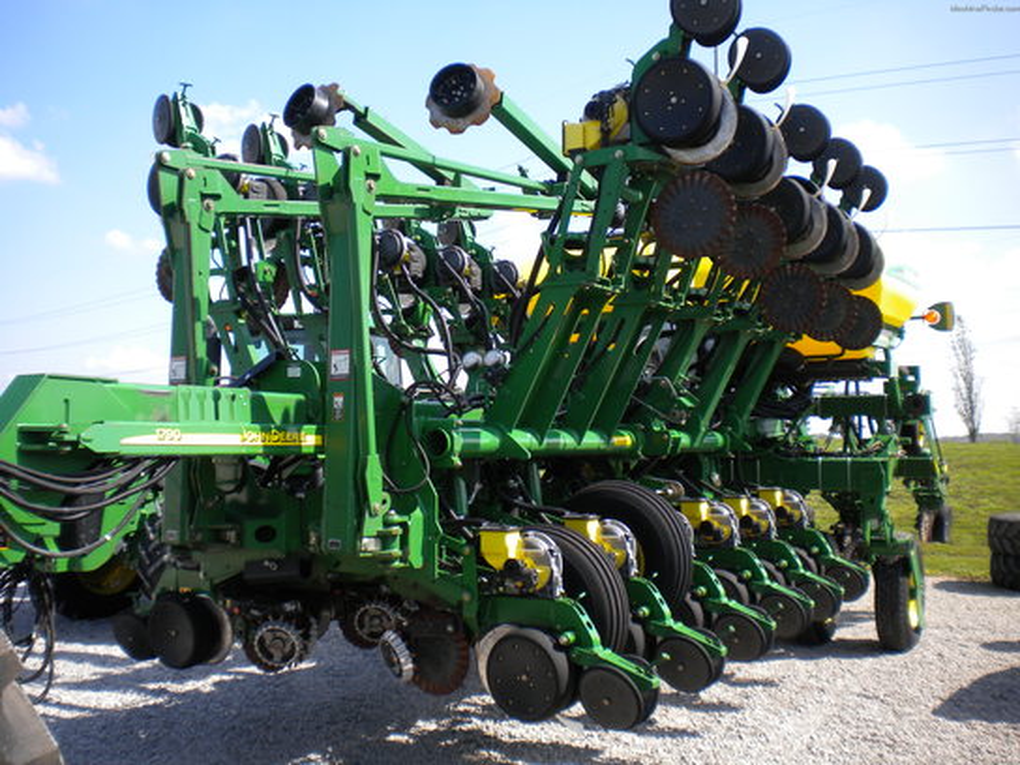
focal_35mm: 35
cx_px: 510
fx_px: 1031
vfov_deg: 40.7
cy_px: 382
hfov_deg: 52.6
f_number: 4.6
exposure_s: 1/330
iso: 80
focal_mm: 6.3
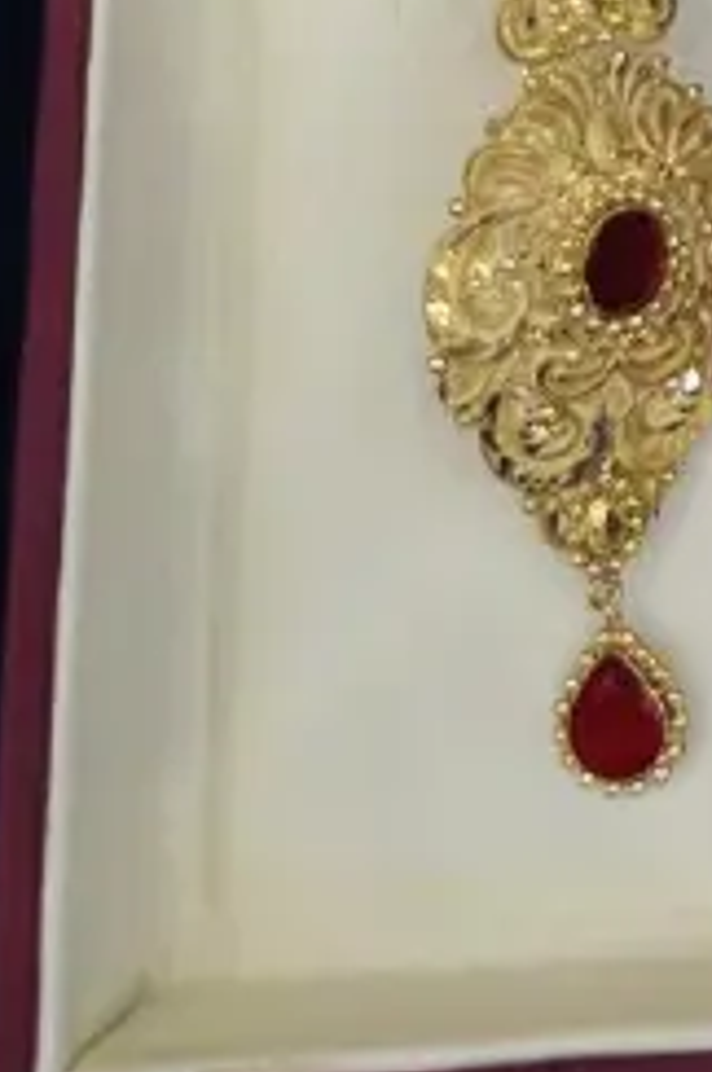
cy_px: -949
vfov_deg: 15.4
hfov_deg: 11.1
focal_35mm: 111
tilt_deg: -74.2
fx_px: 3302
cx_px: 1459
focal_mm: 5.7
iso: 50
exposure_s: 1/797
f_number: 1.5
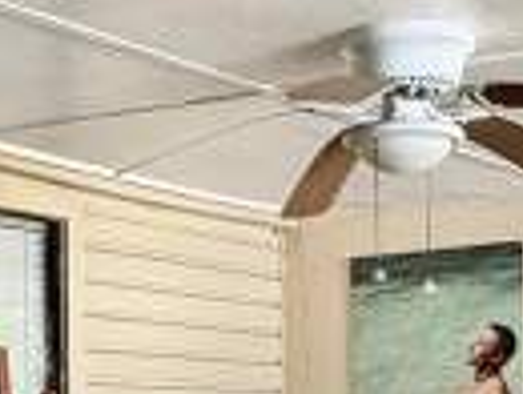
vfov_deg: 16.7
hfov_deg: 22.0
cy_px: 430
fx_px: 1302
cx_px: 24
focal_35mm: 86
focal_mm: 2.22
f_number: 2.2
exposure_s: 1/89
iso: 320
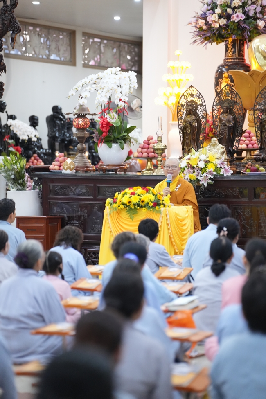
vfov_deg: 13.7
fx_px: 1662
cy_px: 200
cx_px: 133
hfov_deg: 9.1
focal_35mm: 150
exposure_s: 1/160
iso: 5000
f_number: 2.8
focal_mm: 150
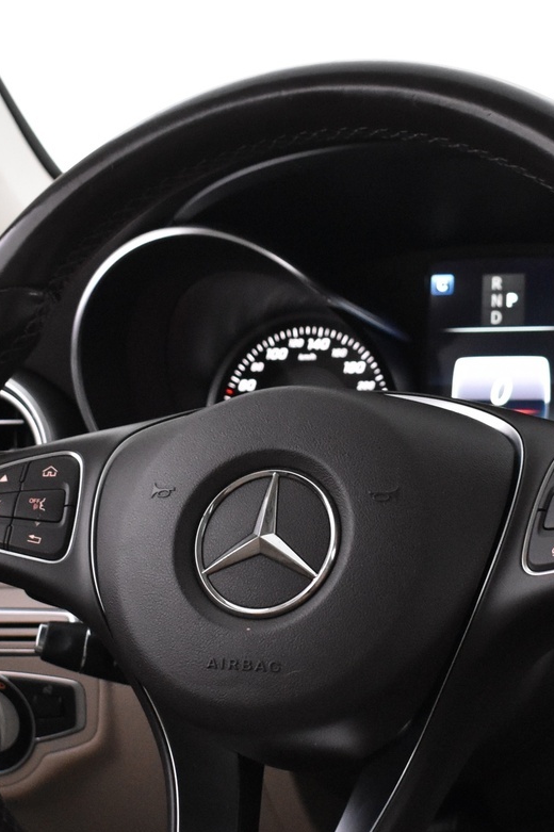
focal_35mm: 84
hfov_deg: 16.2
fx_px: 1941
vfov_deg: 24.1
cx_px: 254
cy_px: 532
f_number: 4
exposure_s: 1/30
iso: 3200
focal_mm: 27
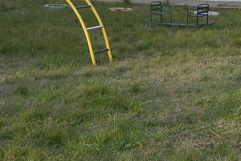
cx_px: 164
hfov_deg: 15.5
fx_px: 884
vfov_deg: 10.1
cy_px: -62
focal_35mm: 132
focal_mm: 28
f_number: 5.6
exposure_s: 1/125
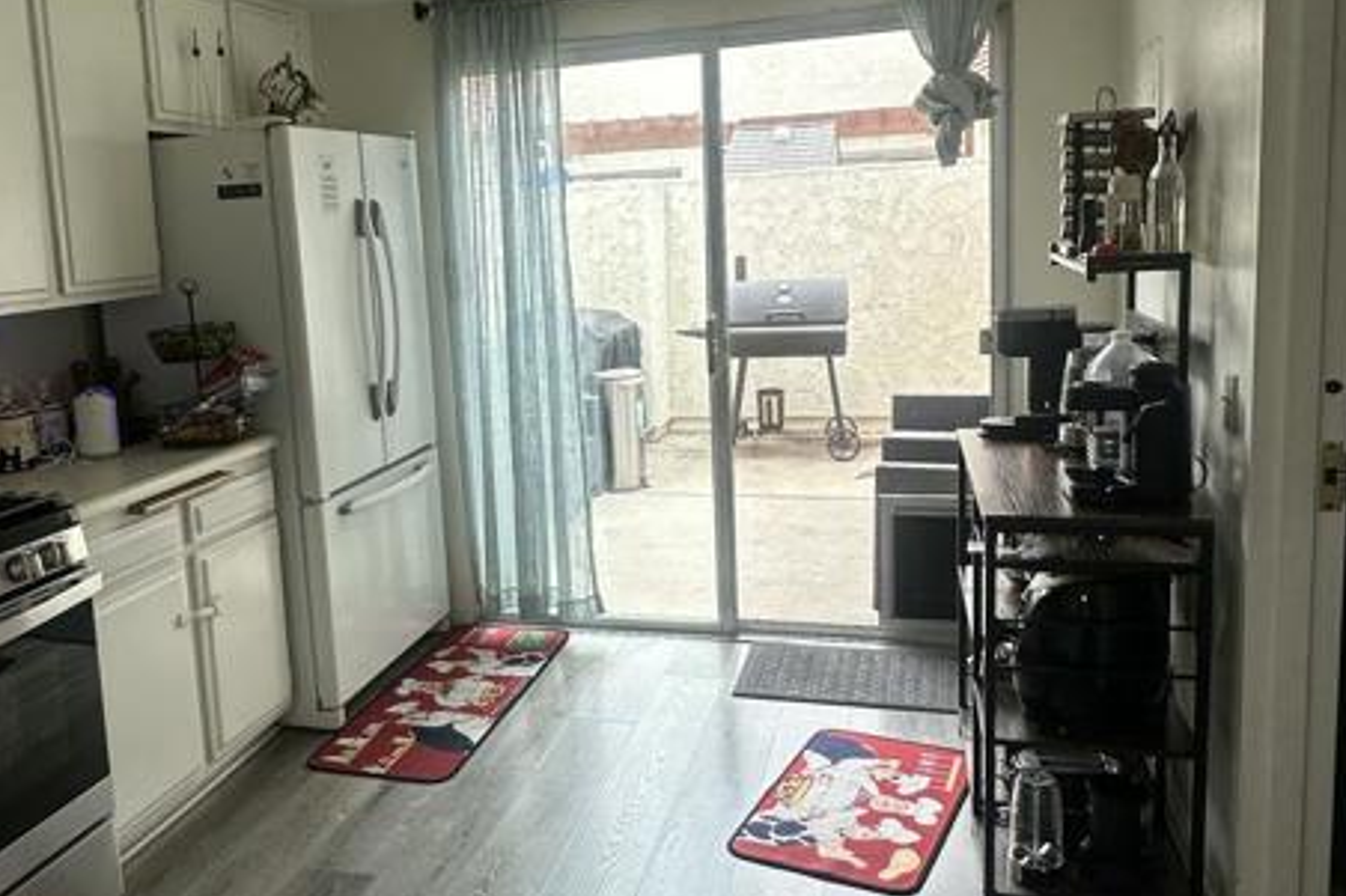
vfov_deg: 39.9
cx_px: 497
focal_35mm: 33
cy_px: 393
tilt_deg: -7.6
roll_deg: +2.2
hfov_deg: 56.5
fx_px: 1233
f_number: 2.2
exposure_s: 1/126
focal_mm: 2.22
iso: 40
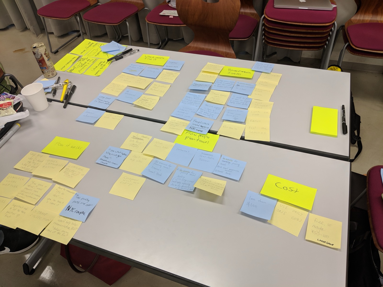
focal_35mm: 27
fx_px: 299
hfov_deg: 65.3
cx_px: 192
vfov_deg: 51.4
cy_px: 144
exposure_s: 1/125
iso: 80
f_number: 1.8
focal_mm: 4.44
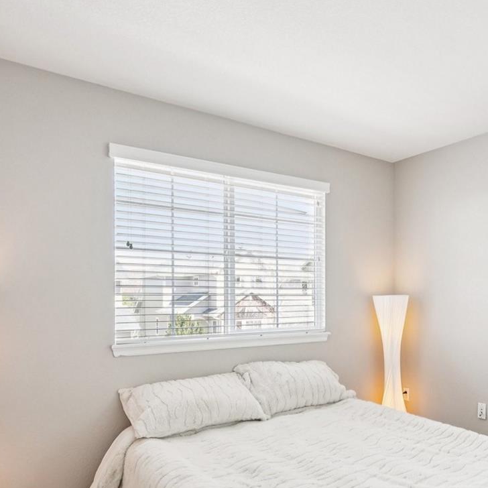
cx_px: 391
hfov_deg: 53.4
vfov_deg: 56.7
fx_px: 447
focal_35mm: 28
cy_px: 300
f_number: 8
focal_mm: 10
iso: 800
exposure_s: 1/15
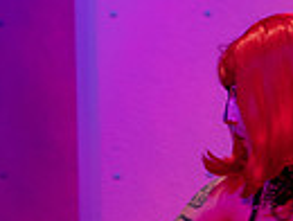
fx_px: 8879
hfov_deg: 1.9
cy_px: 288
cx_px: 398
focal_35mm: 1047
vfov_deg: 1.4
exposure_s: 1/60
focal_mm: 200
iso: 500
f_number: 2.8
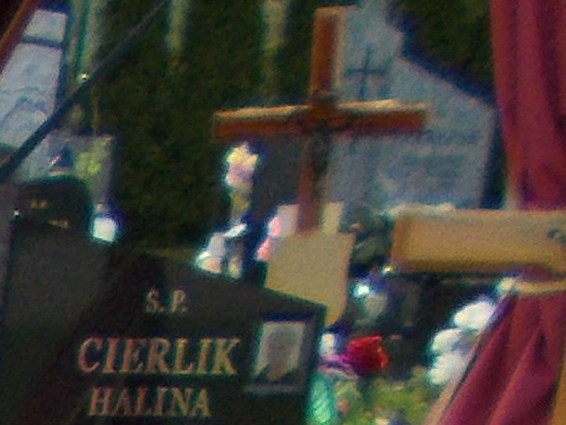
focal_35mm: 200
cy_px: 1612
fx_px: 3270
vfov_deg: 6.3
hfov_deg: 8.2
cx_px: -1234
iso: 80
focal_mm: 4.6
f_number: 8
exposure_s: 1/100
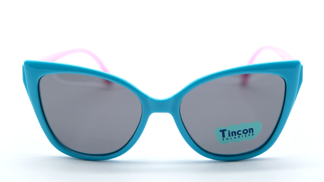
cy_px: 101
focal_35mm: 88
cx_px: 160
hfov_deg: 24.2
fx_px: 756
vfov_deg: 13.7
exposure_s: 1/1000
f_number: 4
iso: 640
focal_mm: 55
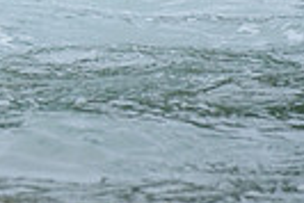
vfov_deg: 0.5
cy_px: -215
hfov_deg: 0.8
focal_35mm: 2665
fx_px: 22529
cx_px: -332
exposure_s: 1/1250
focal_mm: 500
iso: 640
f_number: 5.6
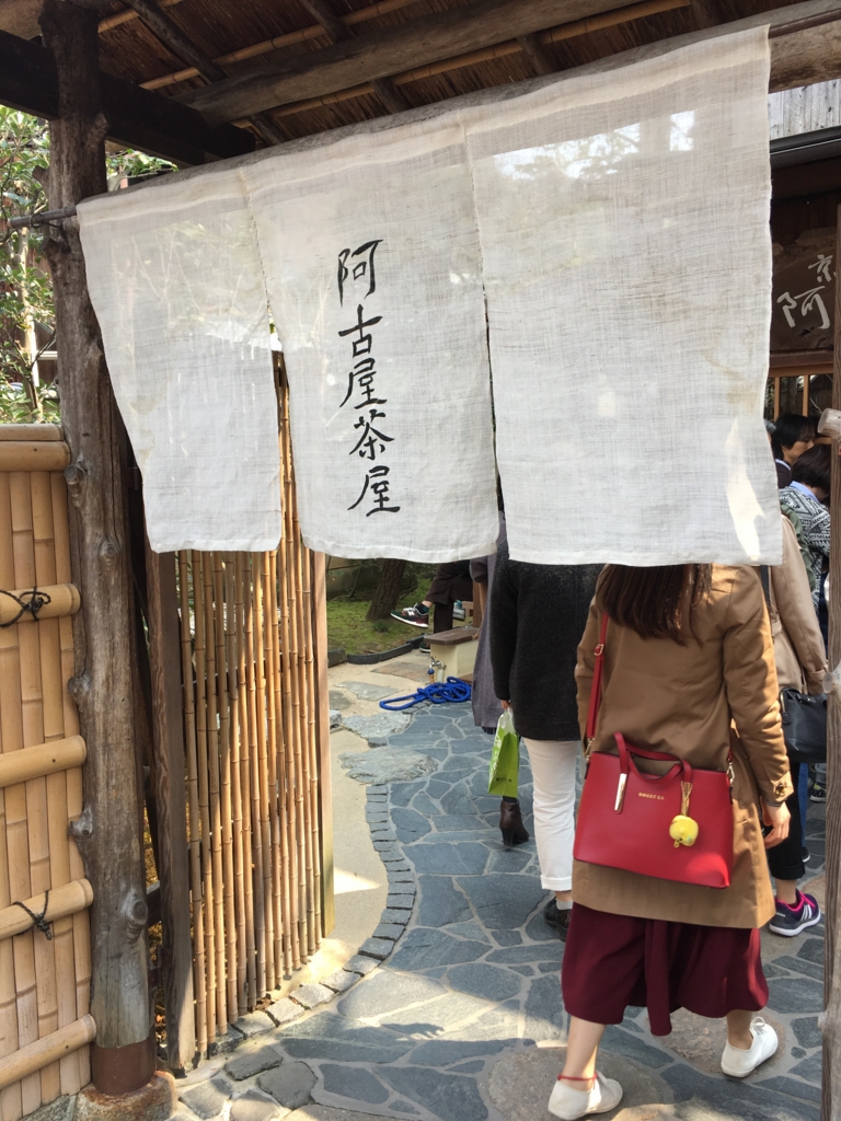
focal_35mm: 29
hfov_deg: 48.2
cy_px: 560
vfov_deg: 61.7
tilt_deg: -4.6
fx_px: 939
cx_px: 420
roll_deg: +2.1
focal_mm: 4.15
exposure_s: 1/190
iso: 25
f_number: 2.2
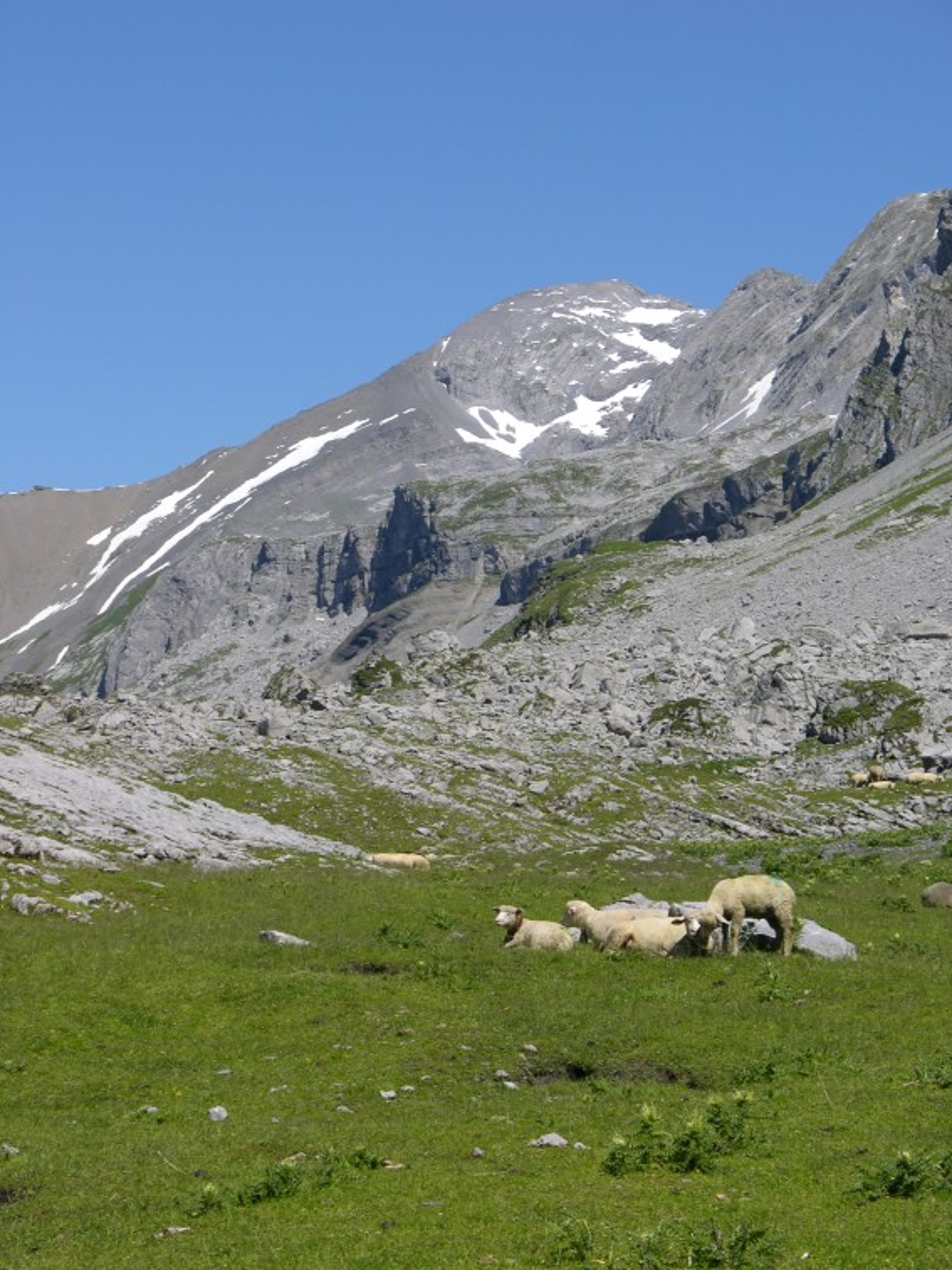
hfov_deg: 11.2
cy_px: 630
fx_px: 4840
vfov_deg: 14.9
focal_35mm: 132
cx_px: 477
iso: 50
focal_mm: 31.9
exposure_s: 1/343
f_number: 5.4
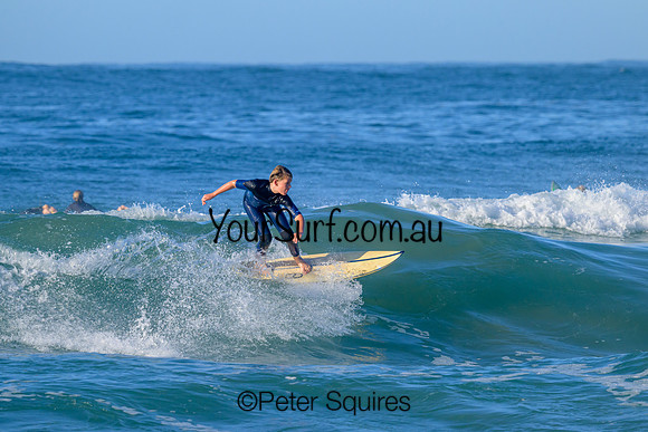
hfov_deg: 4.3
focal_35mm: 481
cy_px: 216
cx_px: 324
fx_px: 8659
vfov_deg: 2.9
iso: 1250
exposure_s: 1/2000
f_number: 10
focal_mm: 470
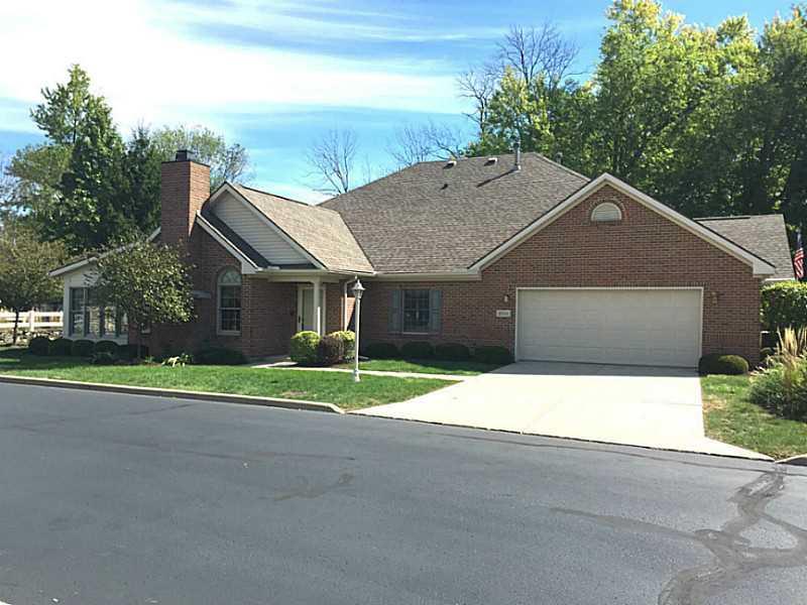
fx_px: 676
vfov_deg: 48.2
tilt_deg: -0.9
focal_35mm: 29
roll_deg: -1.3
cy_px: 302
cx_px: 404
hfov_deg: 61.7
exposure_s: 1/2083
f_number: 2.2
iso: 32
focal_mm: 4.15
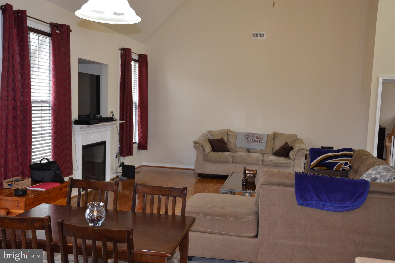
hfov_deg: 53.1
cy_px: 132
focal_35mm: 36
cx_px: 198
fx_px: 395
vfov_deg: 36.9
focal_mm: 24
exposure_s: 1/60
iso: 1100
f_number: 3.8
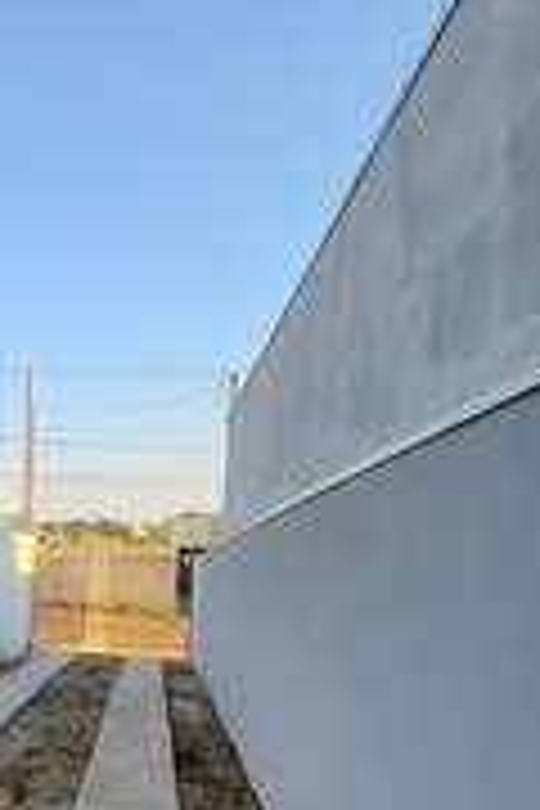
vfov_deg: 59.0
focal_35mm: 29
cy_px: 641
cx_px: -288
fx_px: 652
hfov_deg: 27.9
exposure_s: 1/214
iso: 50
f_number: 2.2
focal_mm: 1.74
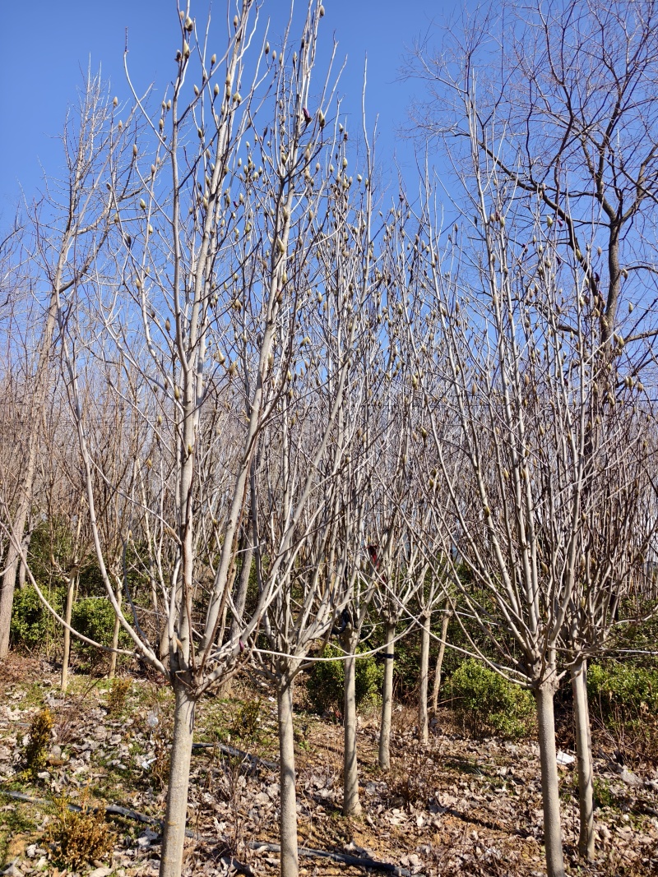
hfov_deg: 58.9
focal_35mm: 23
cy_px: 438
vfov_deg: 73.9
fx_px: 583
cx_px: 329
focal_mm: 5.6
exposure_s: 1/1083
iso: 71
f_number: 1.57
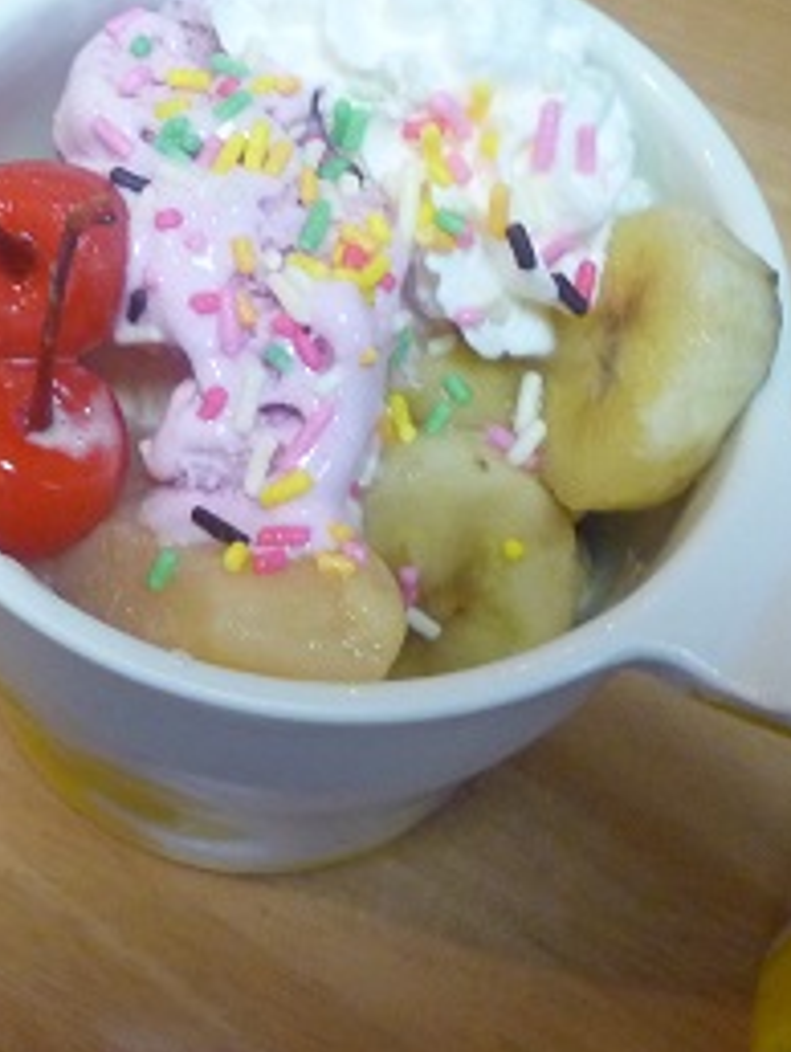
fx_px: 1886
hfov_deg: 22.3
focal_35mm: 62
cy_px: 249
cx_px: -98
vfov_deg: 30.6
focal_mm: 4.4
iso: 250
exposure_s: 1/30
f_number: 2.8
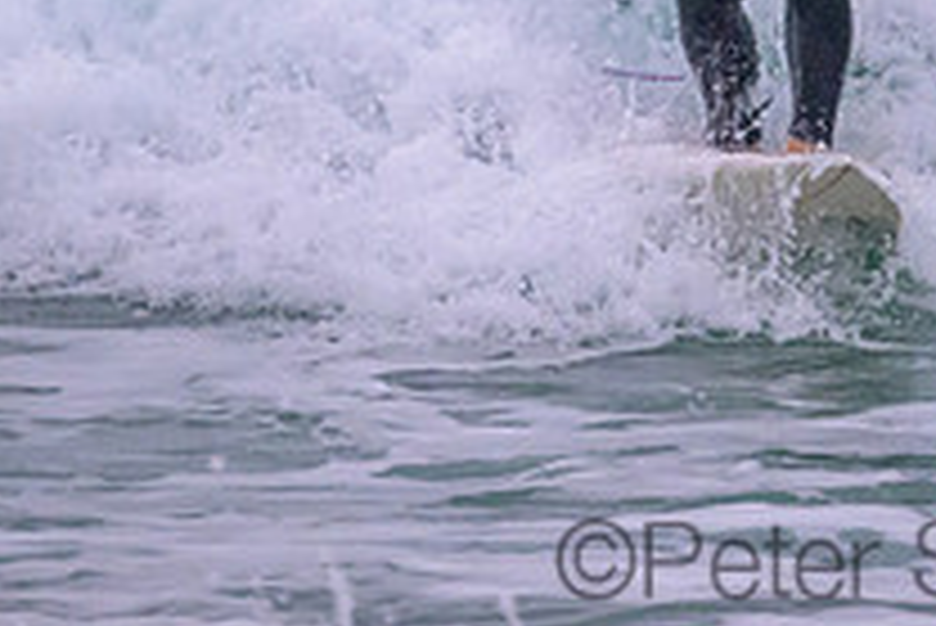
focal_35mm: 2228
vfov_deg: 0.6
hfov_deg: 0.9
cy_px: -187
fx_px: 57966
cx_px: 904
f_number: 11
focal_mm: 800
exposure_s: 1/800
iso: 5000
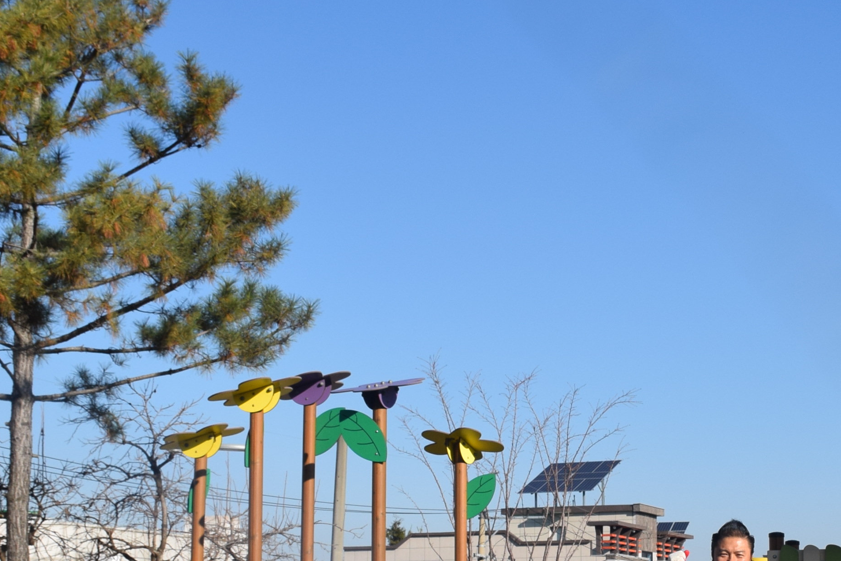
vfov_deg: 18.4
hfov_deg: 27.1
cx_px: 676
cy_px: 495
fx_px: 1706
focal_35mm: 73
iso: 200
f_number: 11
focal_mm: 20
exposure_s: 1/500
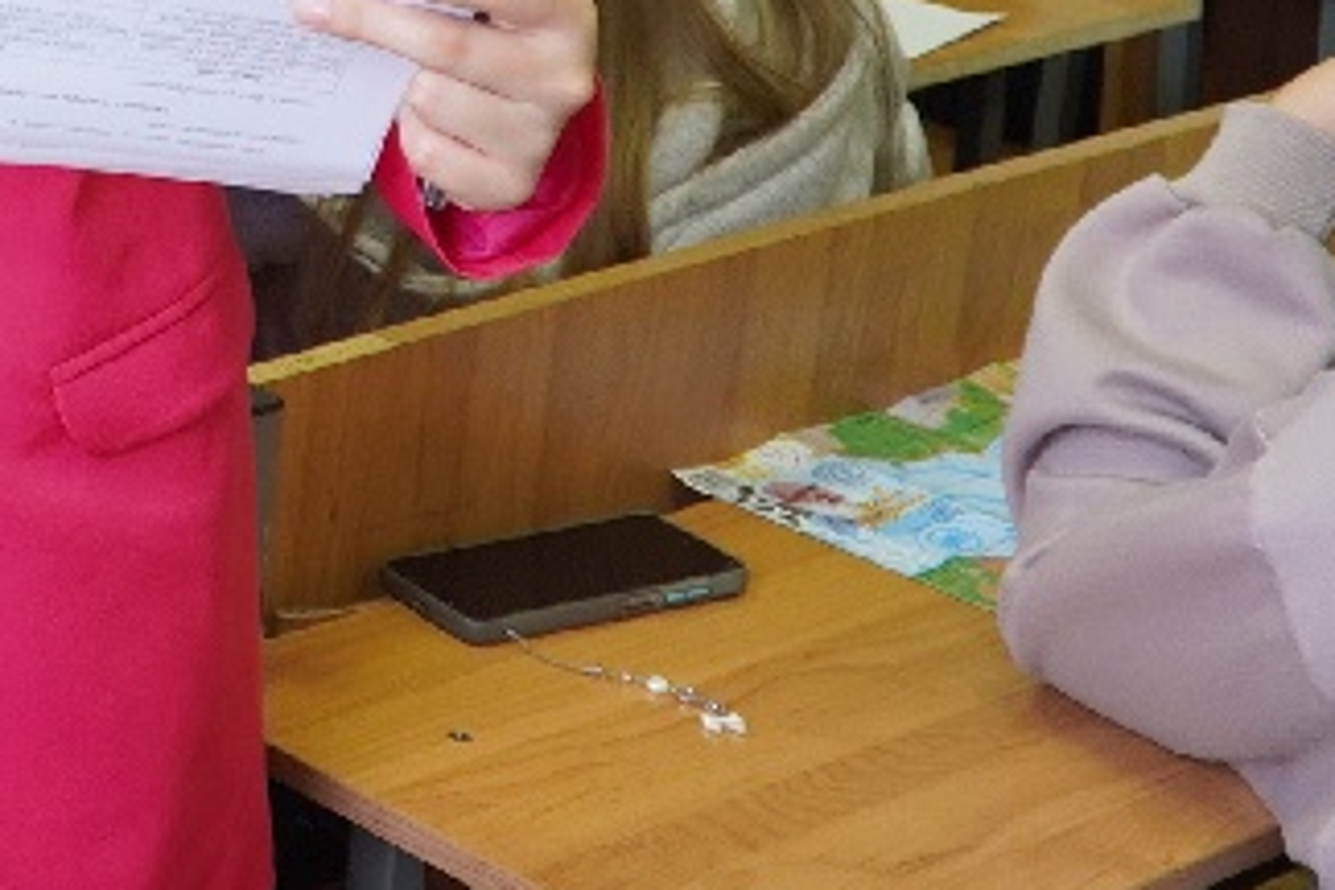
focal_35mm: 100
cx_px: -700
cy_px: -396
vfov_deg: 13.0
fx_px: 3708
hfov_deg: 18.1
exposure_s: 1/160
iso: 800
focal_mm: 18
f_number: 4
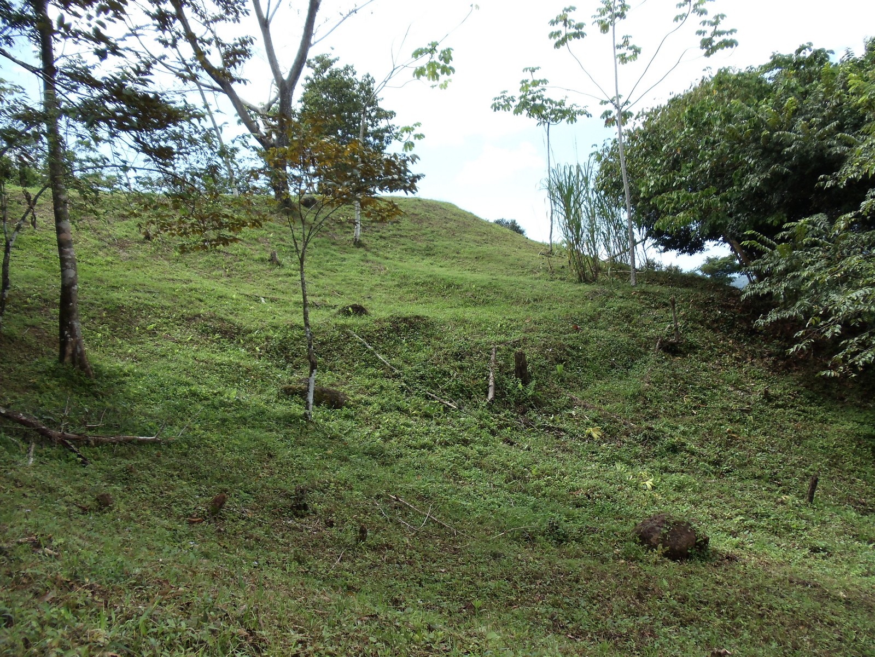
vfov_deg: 32.9
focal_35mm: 44
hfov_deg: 42.9
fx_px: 1112
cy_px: 328
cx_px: 438
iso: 100
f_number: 3.5
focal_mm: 6
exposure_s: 1/500
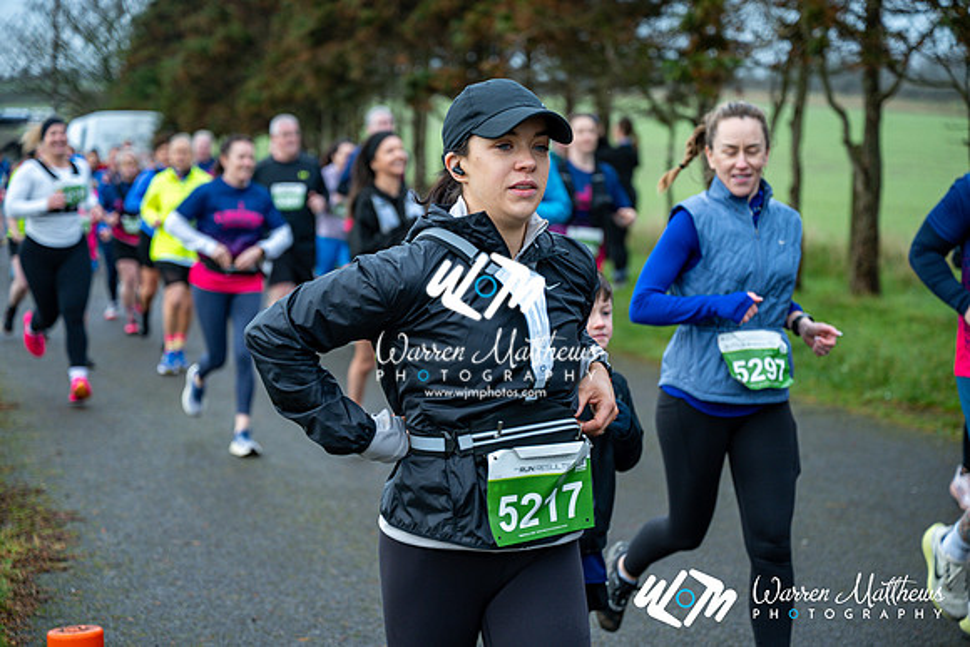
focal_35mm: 70
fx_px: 1886
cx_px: 485
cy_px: 324
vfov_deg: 19.5
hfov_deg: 28.8
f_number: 2.8
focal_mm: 70
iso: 640
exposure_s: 1/1250
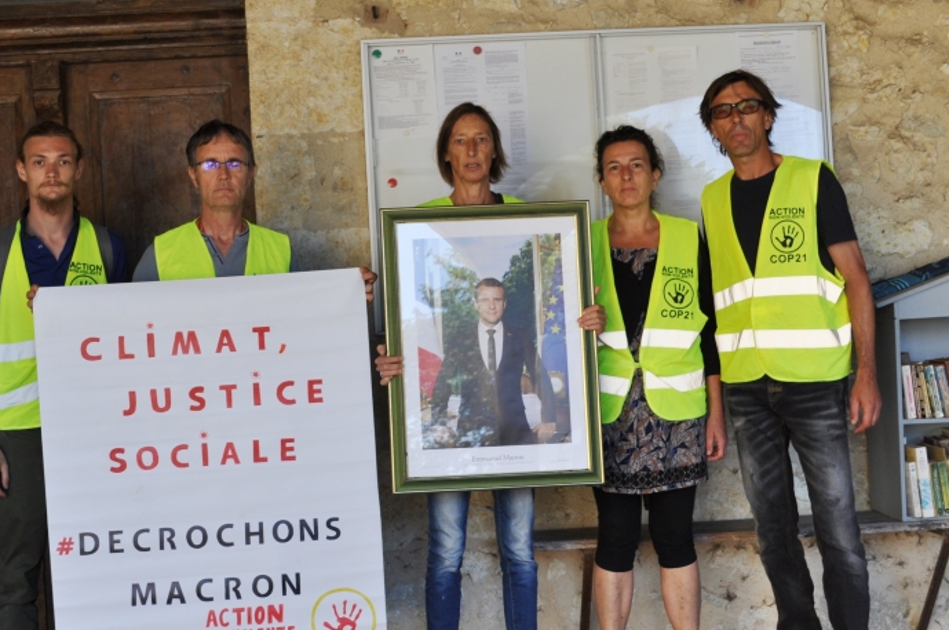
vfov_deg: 23.3
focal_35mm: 58
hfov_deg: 34.4
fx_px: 1526
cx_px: 387
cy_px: 296
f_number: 5.6
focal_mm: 26
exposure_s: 1/125
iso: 250
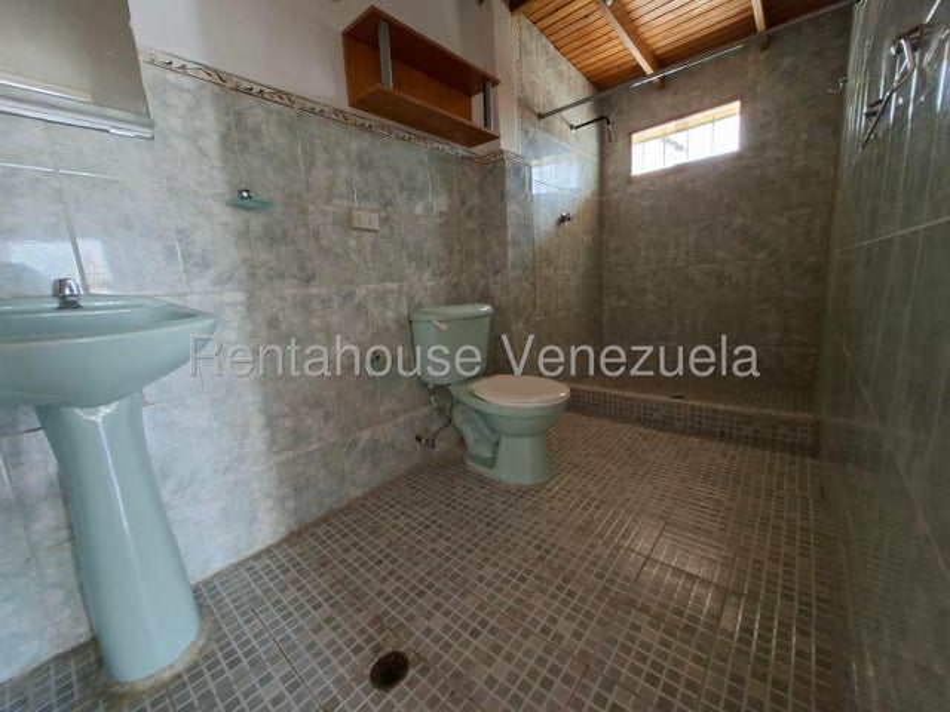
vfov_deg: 89.9
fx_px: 357
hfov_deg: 106.2
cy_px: 356
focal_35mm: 13
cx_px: 475
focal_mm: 1.74
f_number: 2.2
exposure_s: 1/40
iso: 125
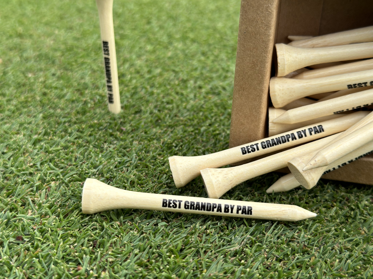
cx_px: 186
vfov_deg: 30.3
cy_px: 140
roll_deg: -0.1
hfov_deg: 39.7
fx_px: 517
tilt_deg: -30.9
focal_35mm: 48
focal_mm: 6.86
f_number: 1.78
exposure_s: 1/1305
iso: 64
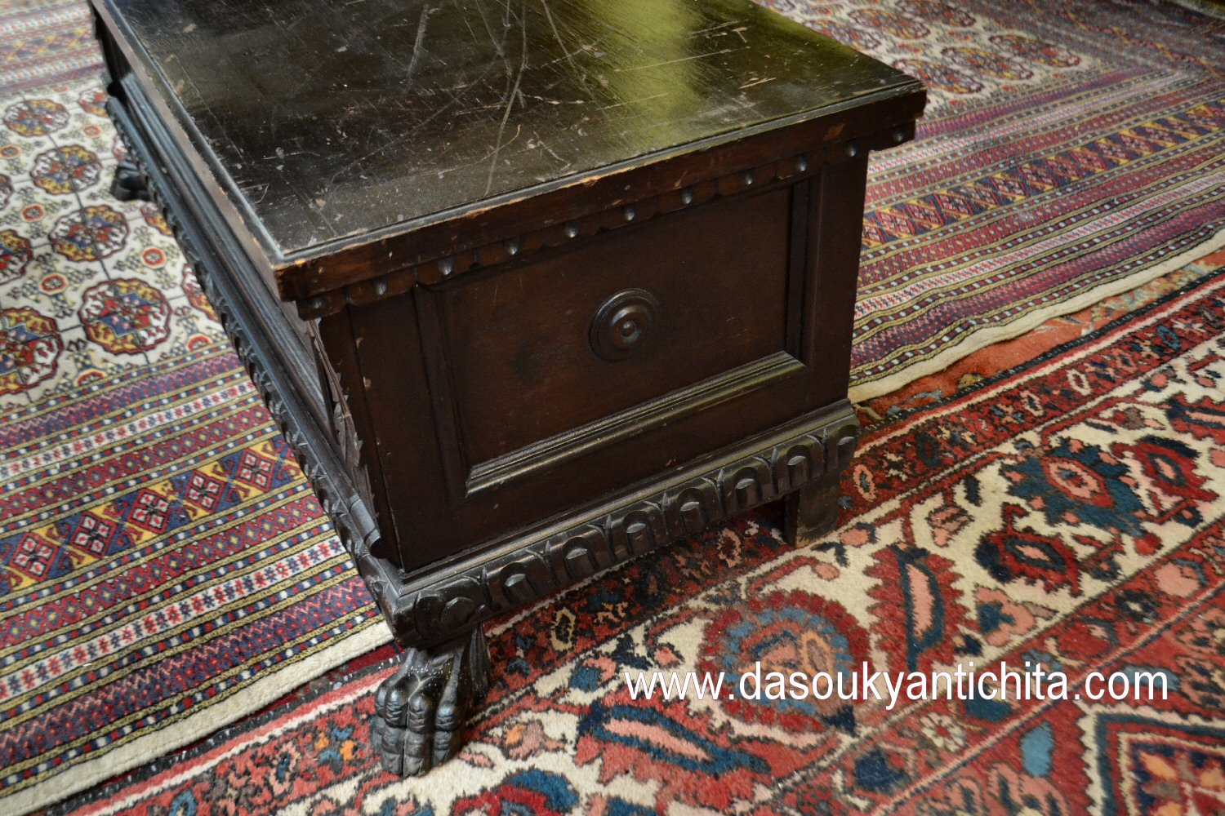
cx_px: 612
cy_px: 408
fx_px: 1123
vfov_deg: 40.0
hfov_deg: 57.2
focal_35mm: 33
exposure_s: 1/60
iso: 2200
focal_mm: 22
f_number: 4
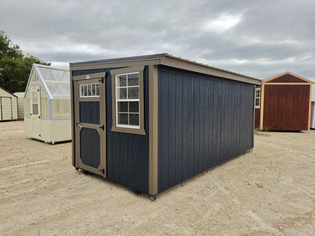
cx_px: 158
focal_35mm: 23
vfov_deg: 58.9
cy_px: 118
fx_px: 209
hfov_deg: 73.9
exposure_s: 1/7058
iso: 64
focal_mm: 6.5
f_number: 1.4
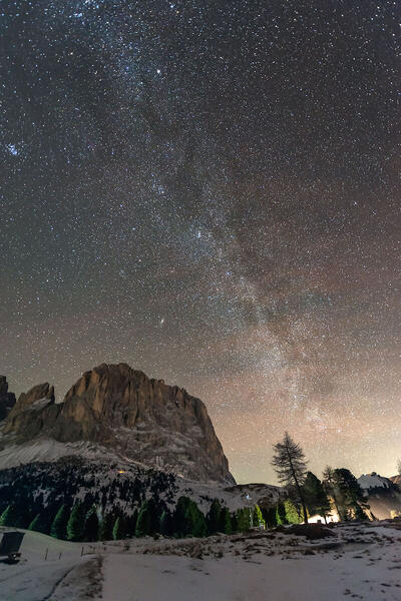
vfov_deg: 104.3
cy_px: 300
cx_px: 200
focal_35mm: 14
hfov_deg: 81.2
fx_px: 234
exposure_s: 30
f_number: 2.8
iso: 1600
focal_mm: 14
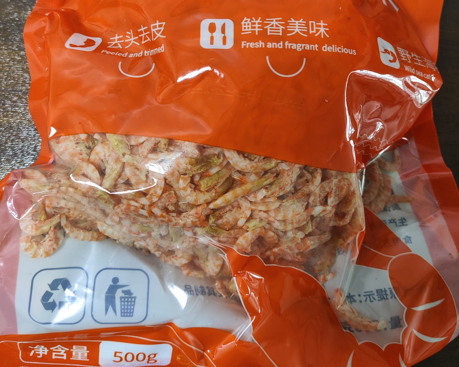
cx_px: 233
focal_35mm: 32
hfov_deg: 55.7
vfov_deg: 45.1
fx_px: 435
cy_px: 120
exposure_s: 1/33.3
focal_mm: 4.68
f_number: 1.8
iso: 308
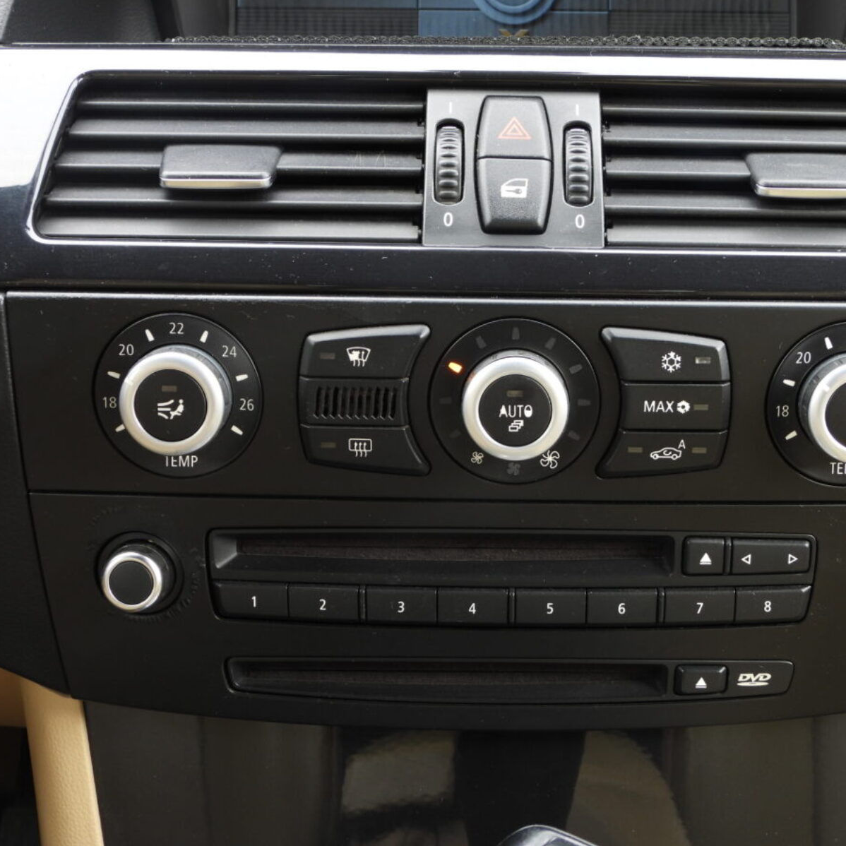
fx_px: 1797
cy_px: 423
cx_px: 479
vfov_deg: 26.5
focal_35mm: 65
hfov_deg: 26.5
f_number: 3.5
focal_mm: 9.8
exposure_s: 1/30
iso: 100
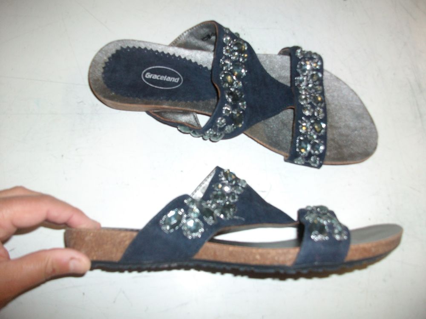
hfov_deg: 56.8
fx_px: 394
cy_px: 160
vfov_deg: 44.2
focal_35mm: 32
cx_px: 213
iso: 125
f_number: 2.9
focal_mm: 5.7
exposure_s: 1/40
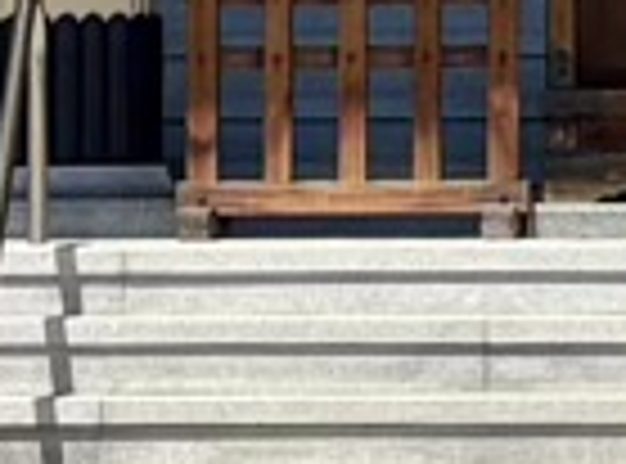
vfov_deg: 9.9
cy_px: -655
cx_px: 824
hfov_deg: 14.5
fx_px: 2359
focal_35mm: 131
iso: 50
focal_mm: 5.96
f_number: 1.6
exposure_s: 1/3534
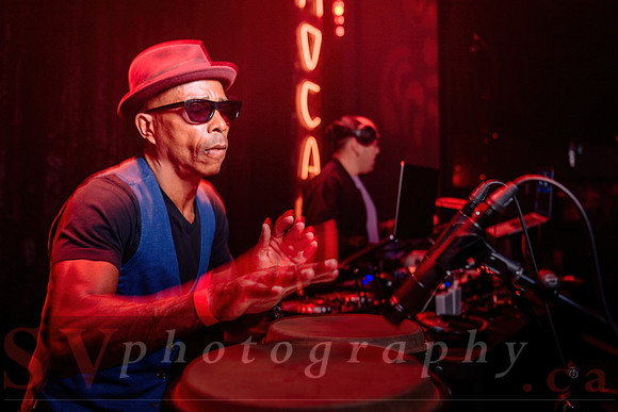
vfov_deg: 32.2
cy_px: 174
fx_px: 714
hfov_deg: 46.7
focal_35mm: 42
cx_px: 261
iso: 800
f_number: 3.2
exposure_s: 1/40
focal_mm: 36
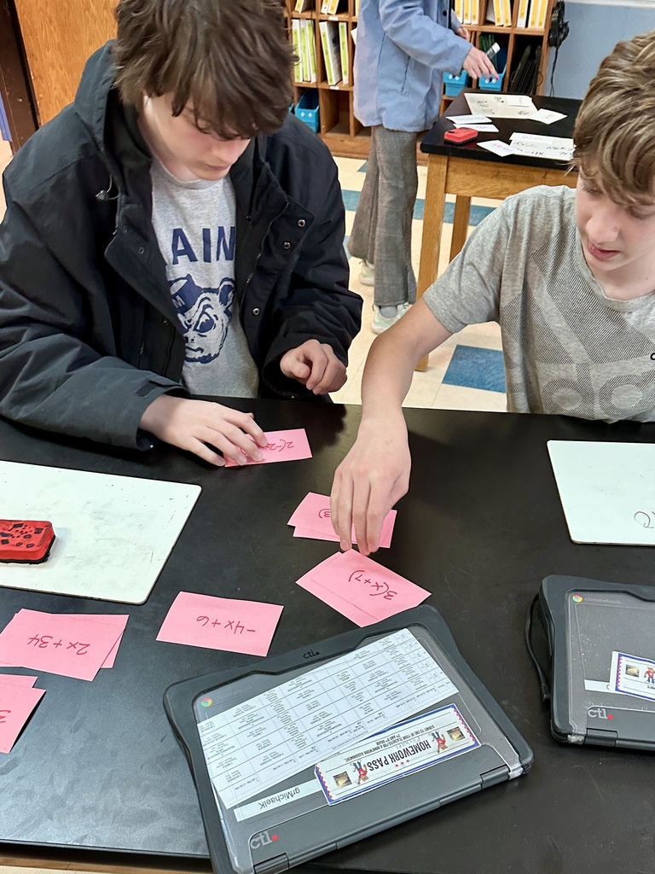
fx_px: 606
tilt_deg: -40.7
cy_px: 437
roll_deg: -3.0
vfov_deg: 71.6
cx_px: 328
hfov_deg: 56.8
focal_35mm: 24
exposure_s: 1/60
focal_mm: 6.86
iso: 320
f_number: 1.78
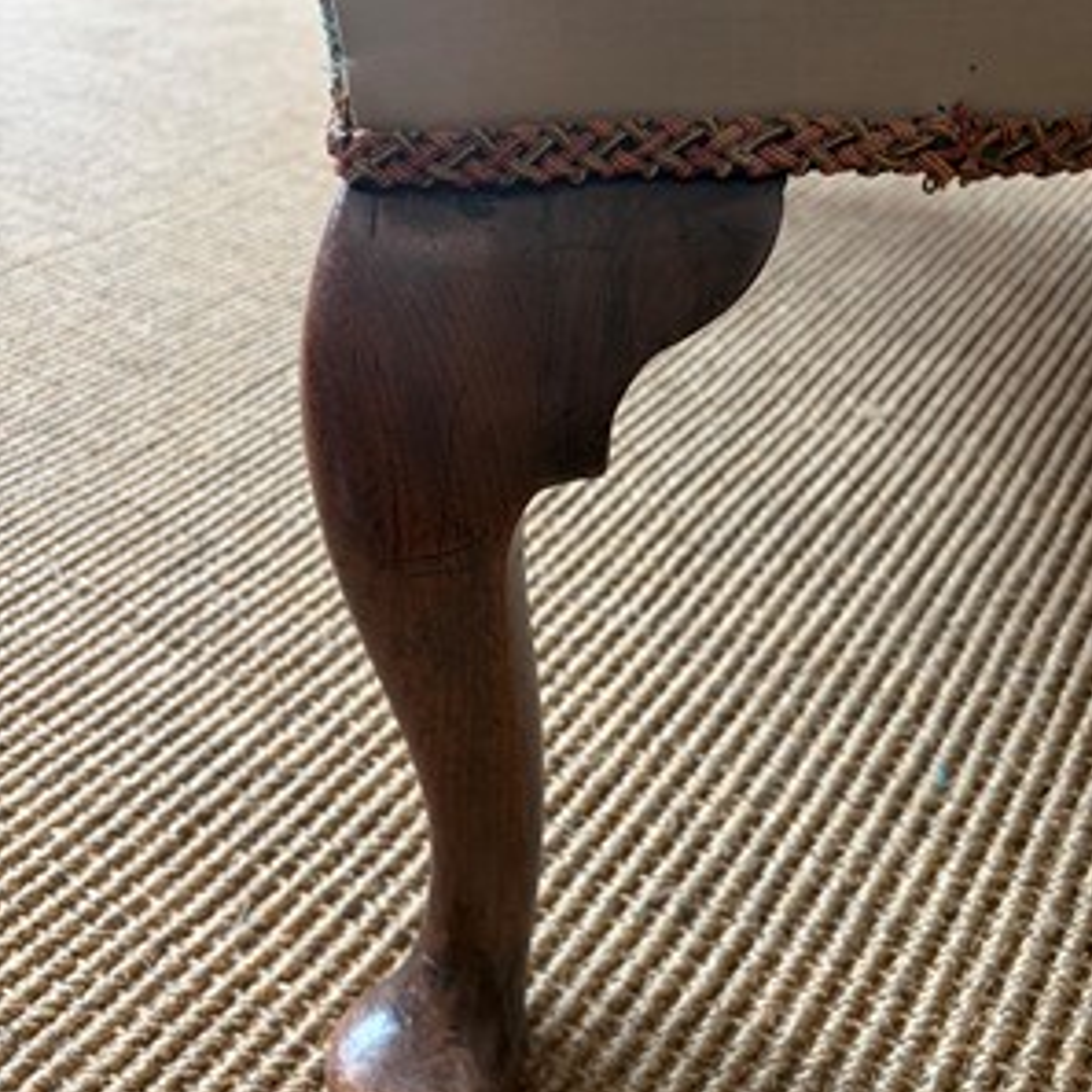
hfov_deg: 52.5
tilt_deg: -38.0
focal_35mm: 31
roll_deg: +1.9
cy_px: 548
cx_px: 548
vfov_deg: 52.5
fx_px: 1106
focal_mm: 5.96
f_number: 1.6
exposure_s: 1/67
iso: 125
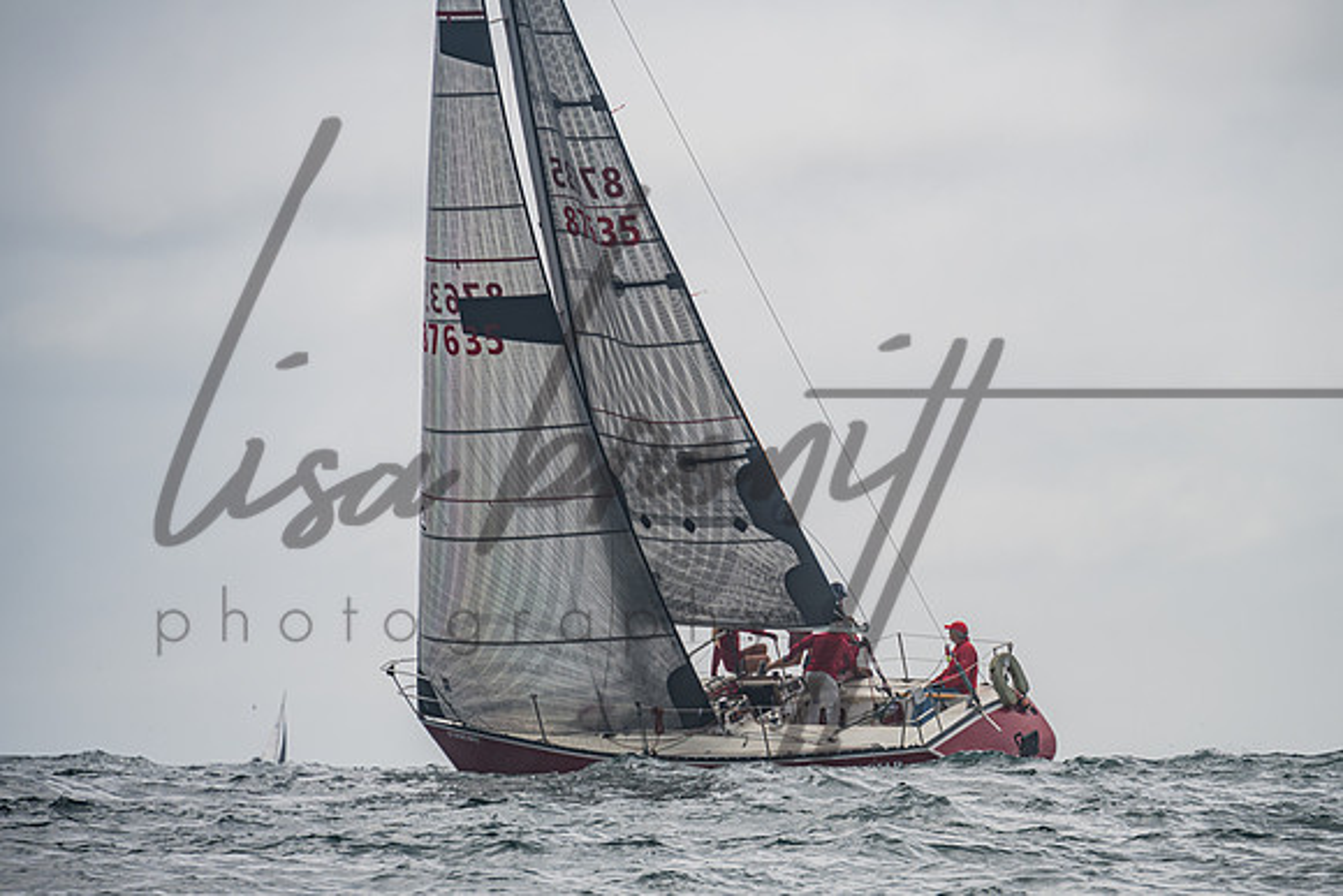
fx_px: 9006
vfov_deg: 5.7
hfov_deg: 8.5
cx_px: 792
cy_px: 521
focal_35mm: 241
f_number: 6.3
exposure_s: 1/640
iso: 160
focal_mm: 200
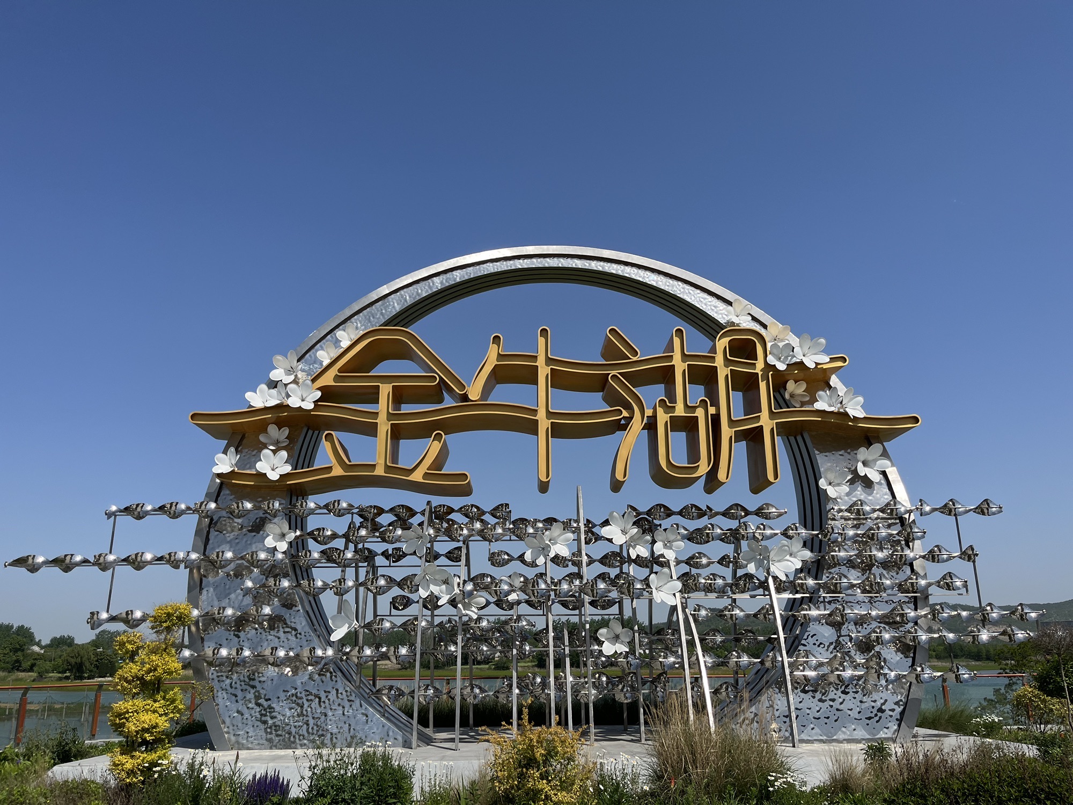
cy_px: 402
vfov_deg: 53.1
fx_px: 806
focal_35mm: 26
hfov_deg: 67.3
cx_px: 536
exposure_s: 1/5076
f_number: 1.6
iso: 50
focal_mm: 5.1
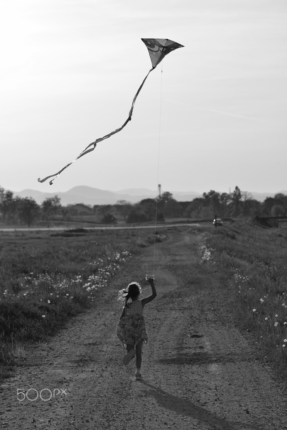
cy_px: 215
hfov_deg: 9.1
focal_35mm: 150
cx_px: 144
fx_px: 1794
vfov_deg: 13.7
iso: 400
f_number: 8
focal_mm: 100
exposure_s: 1/2000
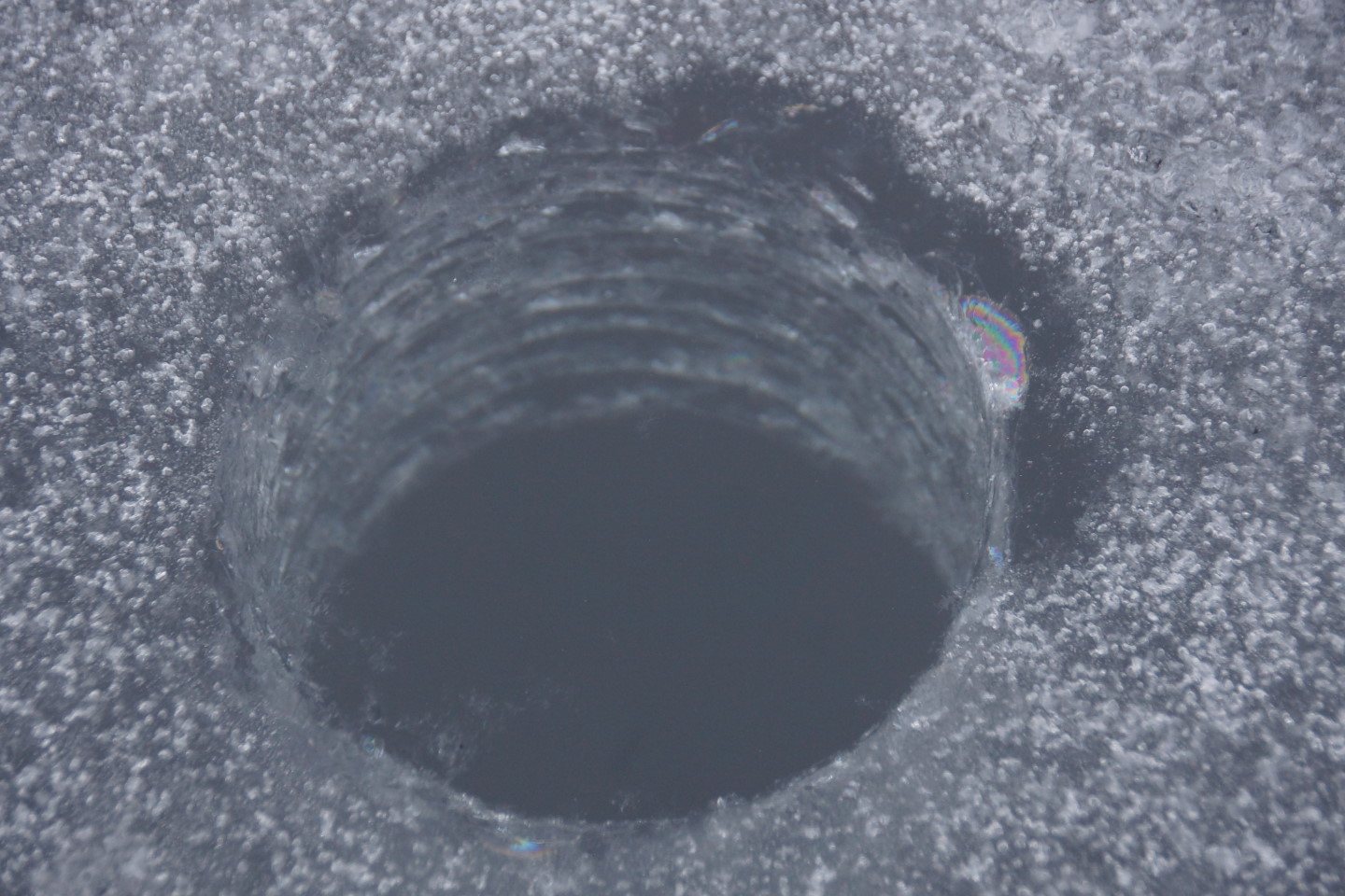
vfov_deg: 12.2
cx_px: 672
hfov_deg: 18.2
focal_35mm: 112
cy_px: 448
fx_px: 4203
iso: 500
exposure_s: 1/125
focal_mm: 75
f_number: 5.6
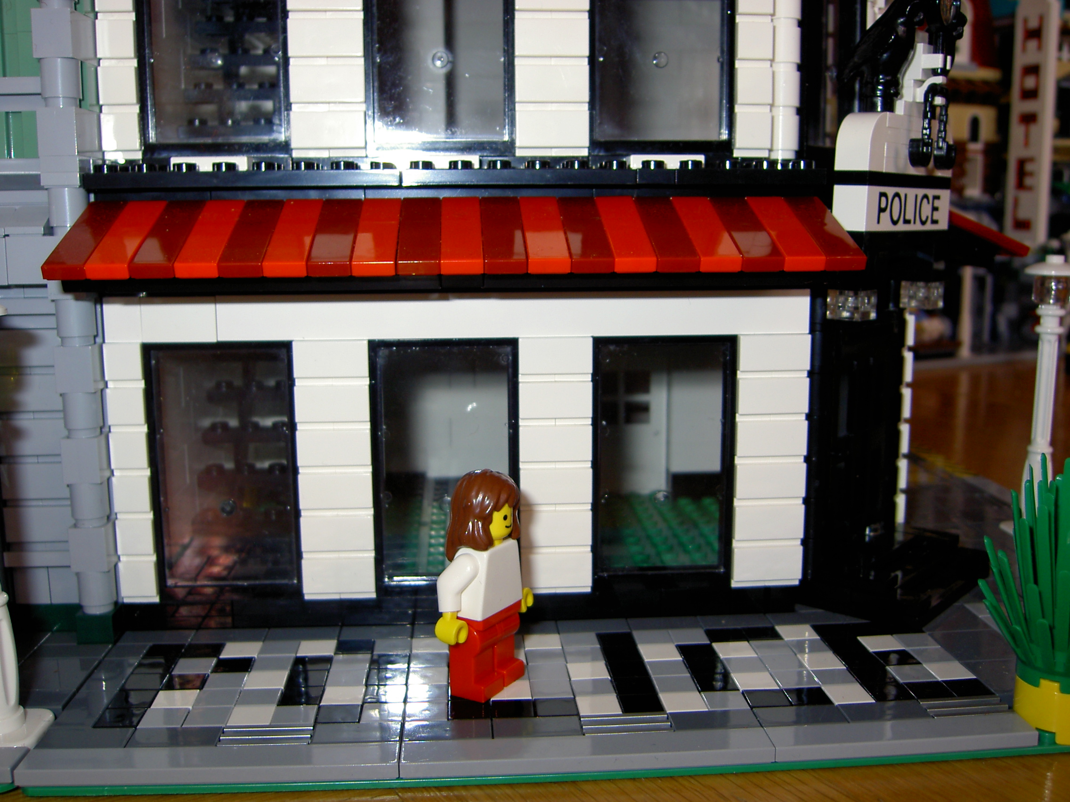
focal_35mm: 34
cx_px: 535
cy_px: 401
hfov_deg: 54.0
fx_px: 1051
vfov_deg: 41.8
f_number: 2.8
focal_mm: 5.6
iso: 50
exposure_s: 1/60
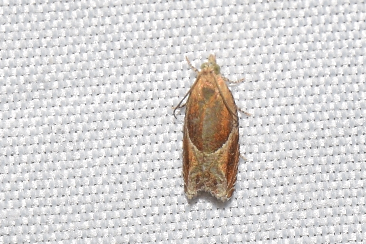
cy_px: 122
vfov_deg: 6.5
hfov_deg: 9.8
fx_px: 2135
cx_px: 183
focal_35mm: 210
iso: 100
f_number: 13
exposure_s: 1/160
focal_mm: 140
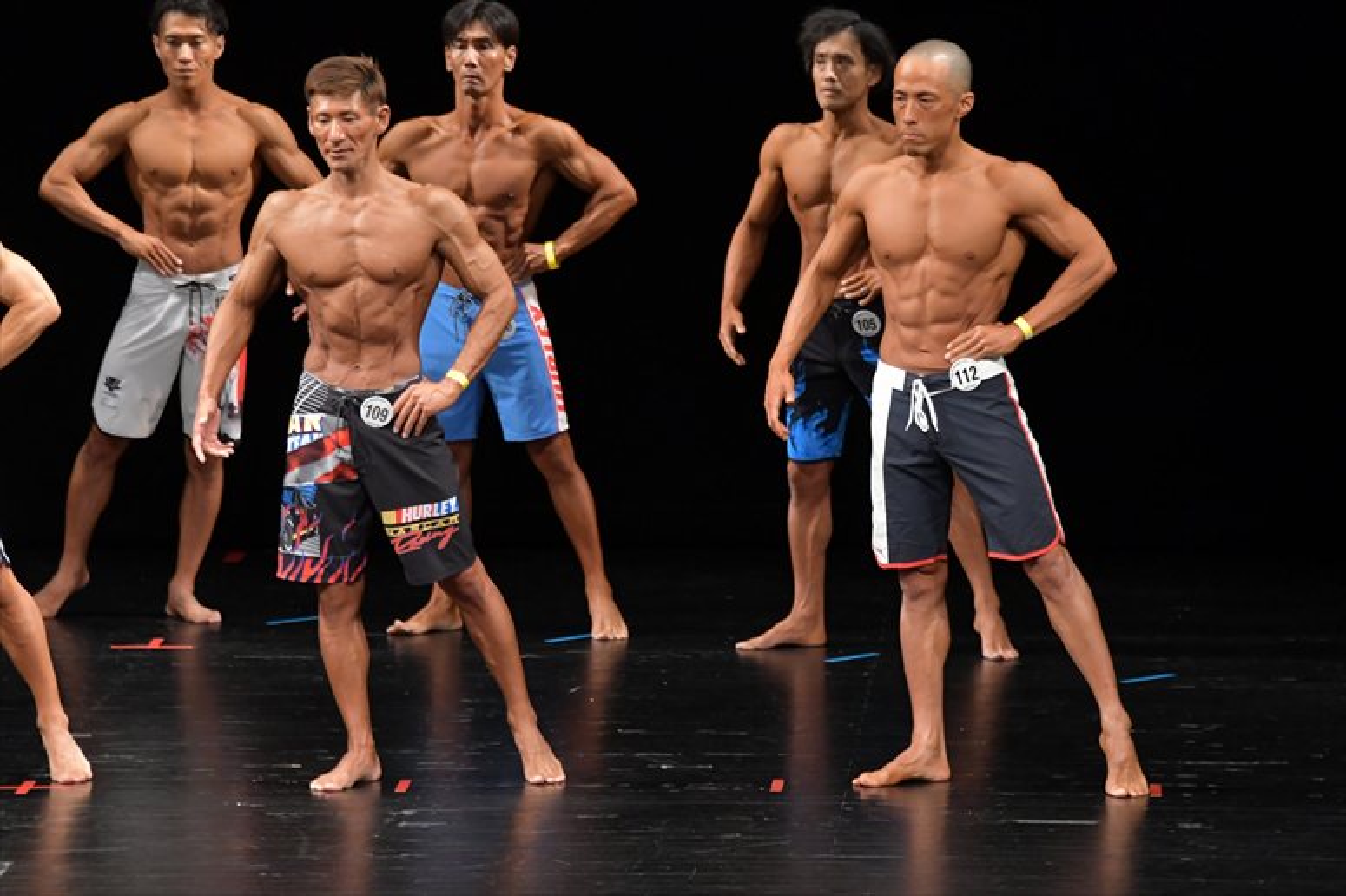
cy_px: 448
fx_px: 10090
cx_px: 673
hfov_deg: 7.6
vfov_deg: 5.1
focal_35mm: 270
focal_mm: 180
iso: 3200
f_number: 5.6
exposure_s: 1/400
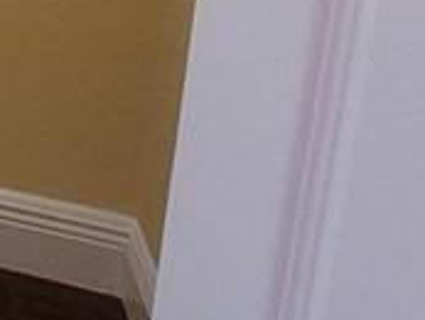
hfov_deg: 15.7
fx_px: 946
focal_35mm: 77
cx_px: -550
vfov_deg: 13.2
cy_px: -490
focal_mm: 2.2
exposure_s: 1/60
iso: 400
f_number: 2.2
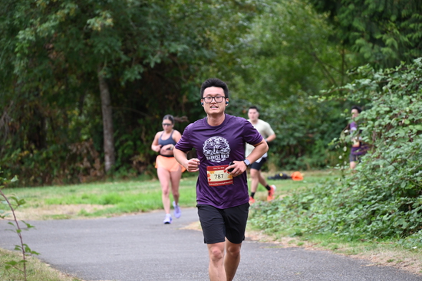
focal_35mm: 200
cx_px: 211
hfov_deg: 10.3
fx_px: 2345
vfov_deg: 6.9
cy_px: 140
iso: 500
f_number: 6.3
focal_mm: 200
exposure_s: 1/250
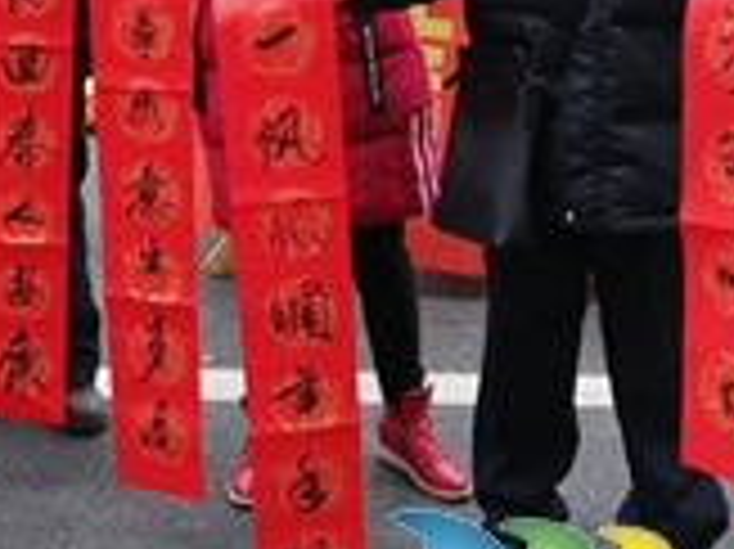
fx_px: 1759
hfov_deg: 22.9
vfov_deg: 17.2
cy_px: -34
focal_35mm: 83
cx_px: 54
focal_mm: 3.88
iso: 100
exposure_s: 1/50
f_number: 1.8
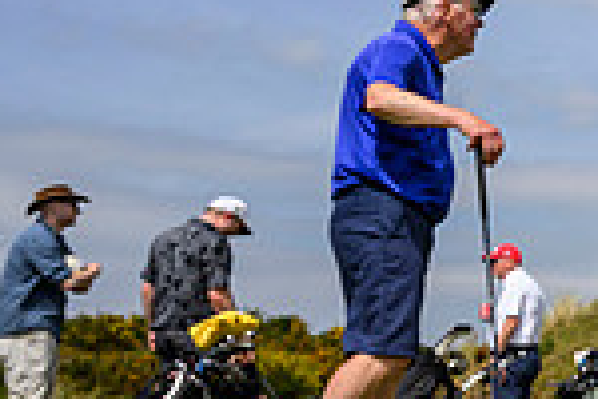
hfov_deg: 17.3
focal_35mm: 93
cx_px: 1120
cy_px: 237
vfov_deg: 14.7
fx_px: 1545
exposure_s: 1/1250
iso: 500
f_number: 8
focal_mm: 24
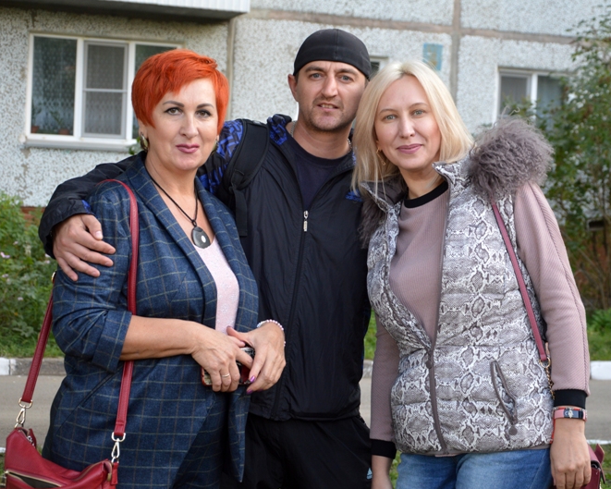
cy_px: 244
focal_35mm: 77
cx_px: 337
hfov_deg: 24.9
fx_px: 1385
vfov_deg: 20.0
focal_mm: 45
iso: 400
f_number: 5
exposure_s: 1/100
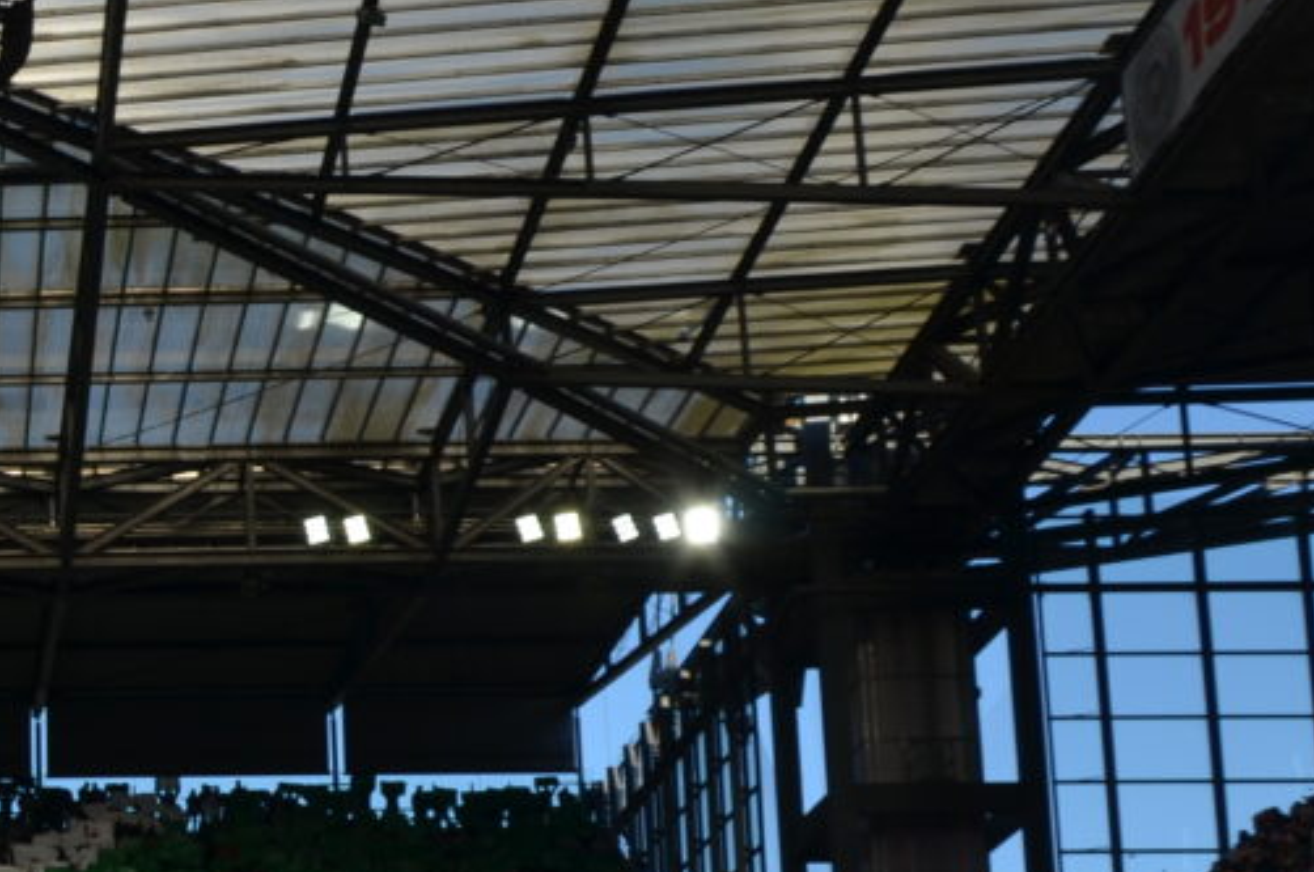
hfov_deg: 21.1
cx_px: -471
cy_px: 1063
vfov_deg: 15.2
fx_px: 3134
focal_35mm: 86
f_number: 8
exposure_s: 1/250
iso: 110
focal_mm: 18
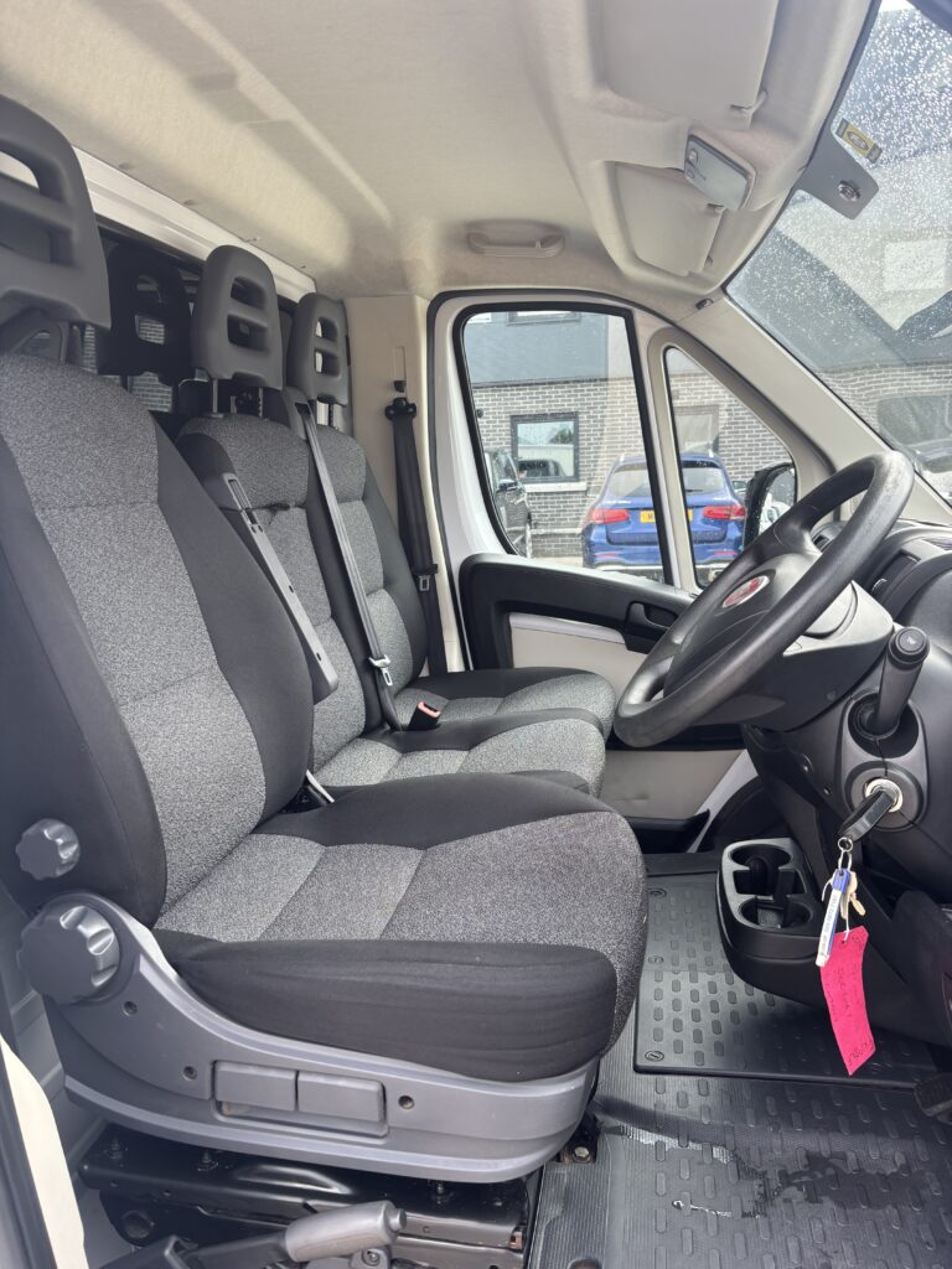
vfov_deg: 67.3
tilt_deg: -8.7
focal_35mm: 26
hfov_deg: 53.1
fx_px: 953
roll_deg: +1.2
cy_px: 634
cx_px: 476
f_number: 1.6
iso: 32
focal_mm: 5.96
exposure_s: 1/122
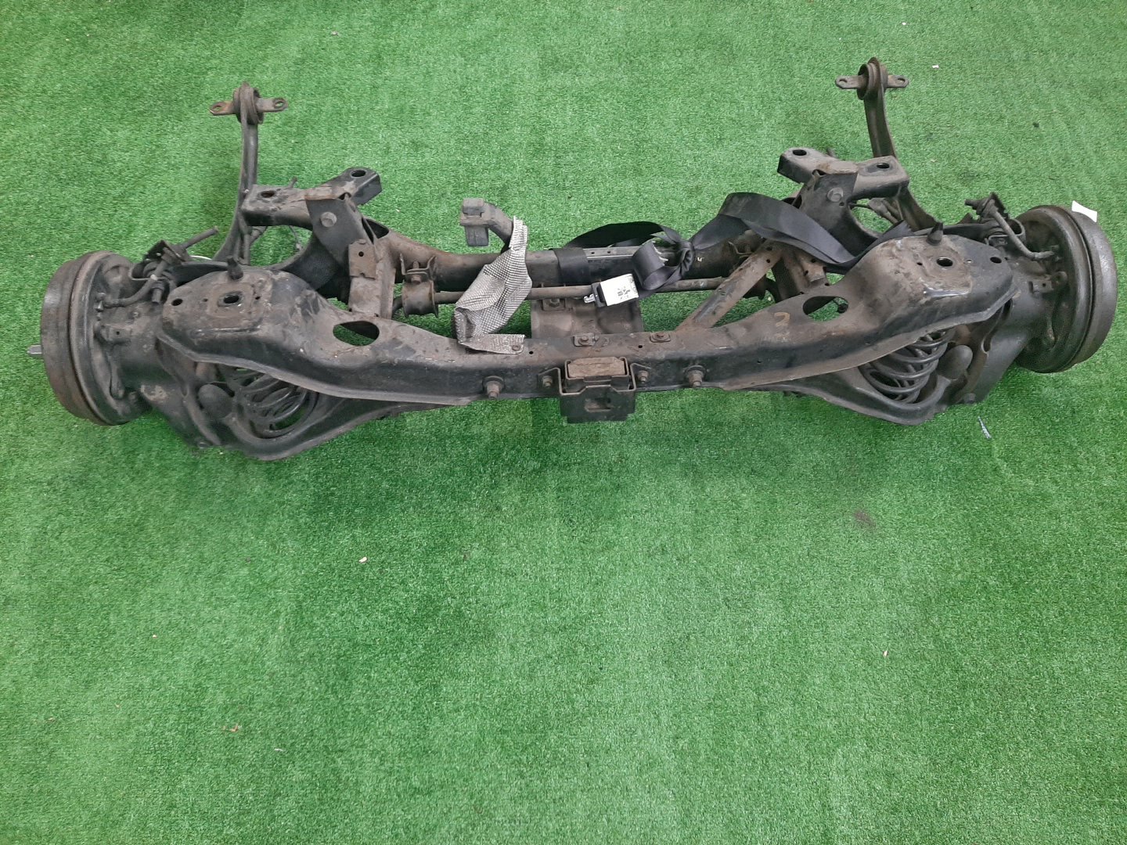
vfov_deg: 53.1
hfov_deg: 67.3
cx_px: 564
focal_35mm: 26
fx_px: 846
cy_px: 422
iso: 153
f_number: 1.7
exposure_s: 1/50
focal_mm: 3.93
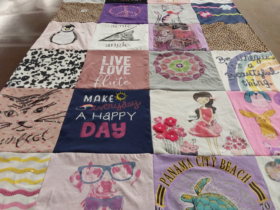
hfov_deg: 63.4
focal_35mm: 28
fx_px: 226
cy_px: 105
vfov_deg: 49.7
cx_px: 140
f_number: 1.9
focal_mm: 2.91
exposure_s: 1/60
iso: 100
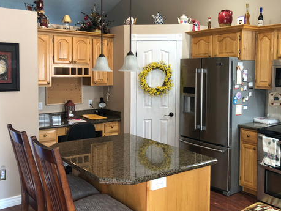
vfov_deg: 36.8
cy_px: 93
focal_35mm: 39
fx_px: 317
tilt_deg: -3.0
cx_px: 157
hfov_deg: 47.7
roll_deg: -0.1
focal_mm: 4
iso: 40
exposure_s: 1/24
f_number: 1.8
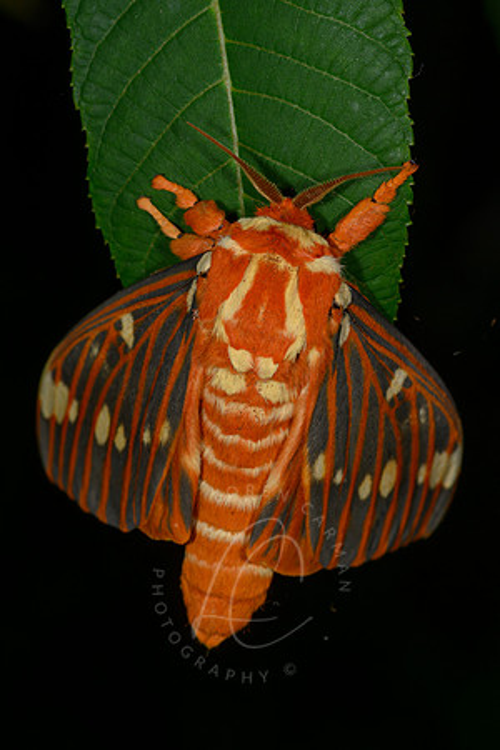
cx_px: 324
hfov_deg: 7.5
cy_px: 434
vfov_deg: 11.3
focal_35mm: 182
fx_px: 3796
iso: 64
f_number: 18
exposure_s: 1/250
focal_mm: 105
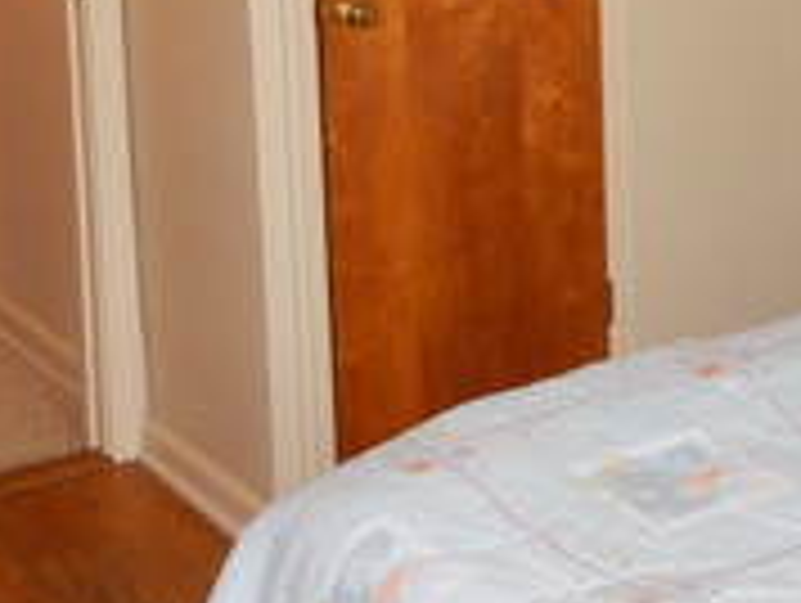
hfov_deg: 24.6
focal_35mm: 79
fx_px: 1830
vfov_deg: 17.9
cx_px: 531
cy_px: -99
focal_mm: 4
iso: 200
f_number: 3
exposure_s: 1/30
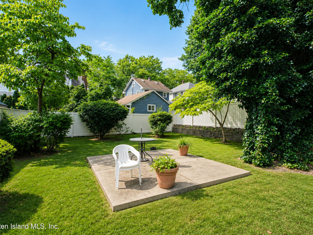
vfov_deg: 74.7
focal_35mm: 17
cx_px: 150
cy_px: 114
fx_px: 154
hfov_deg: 91.0
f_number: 7.1
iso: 500
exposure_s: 1/160
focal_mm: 10
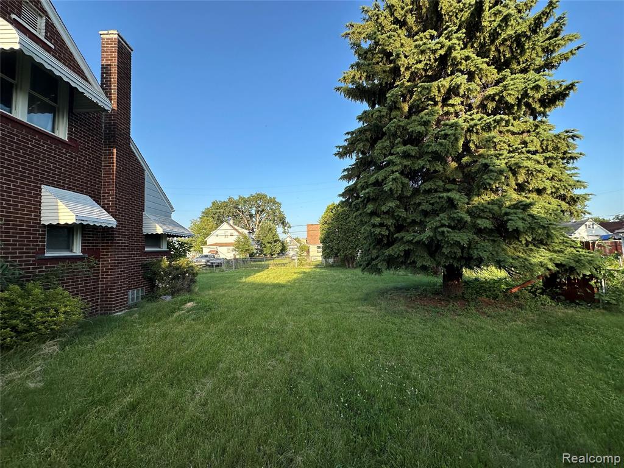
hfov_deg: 102.1
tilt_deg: +4.3
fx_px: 252
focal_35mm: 14
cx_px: 312
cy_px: 234
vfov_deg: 85.7
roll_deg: +1.4
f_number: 2.2
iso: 40
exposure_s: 1/716
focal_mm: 2.22
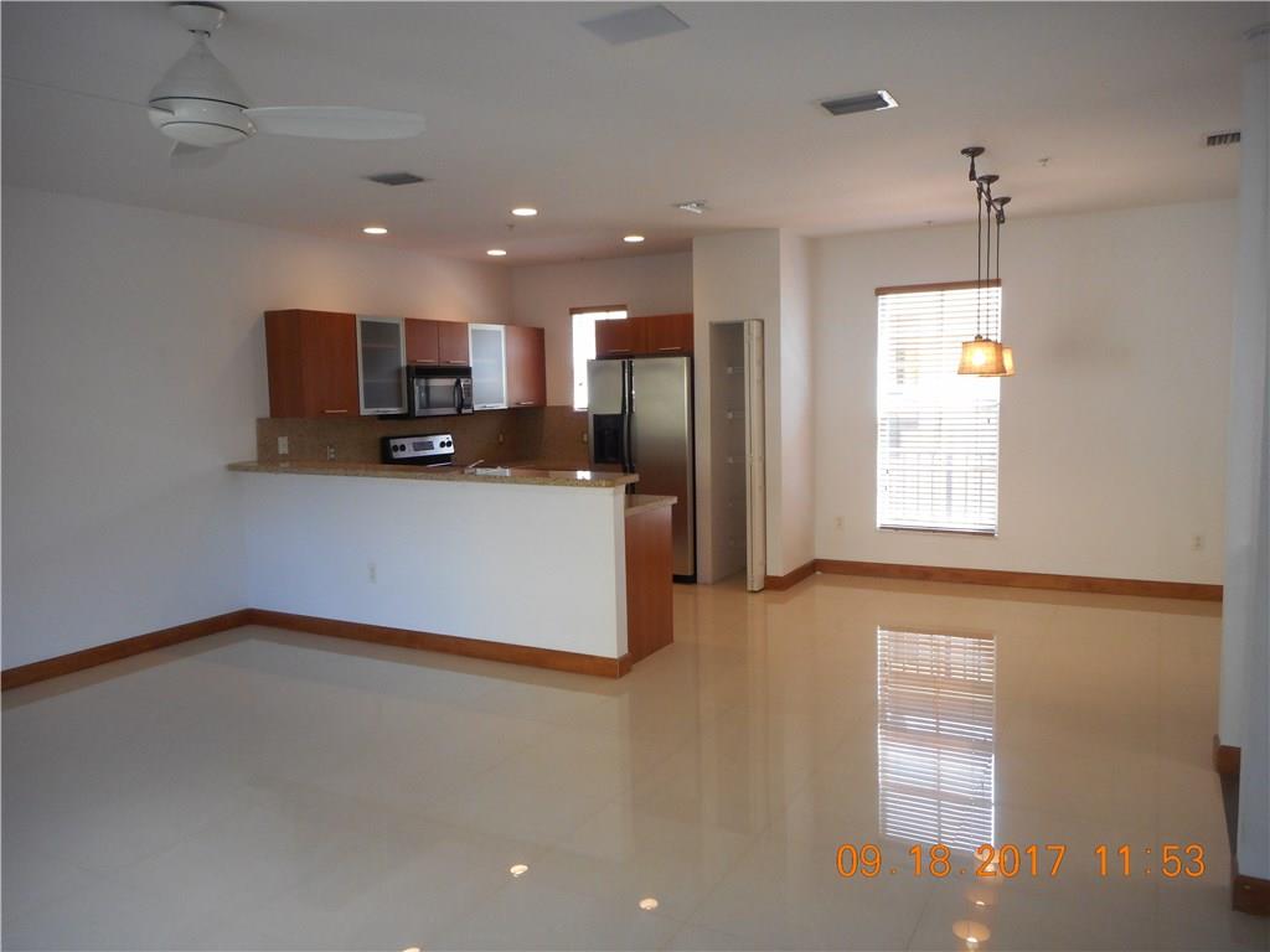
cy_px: 476
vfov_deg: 54.9
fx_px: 917
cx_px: 635
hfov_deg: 69.4
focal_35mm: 25
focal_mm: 4.5
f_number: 3.7
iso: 200
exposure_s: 1/30
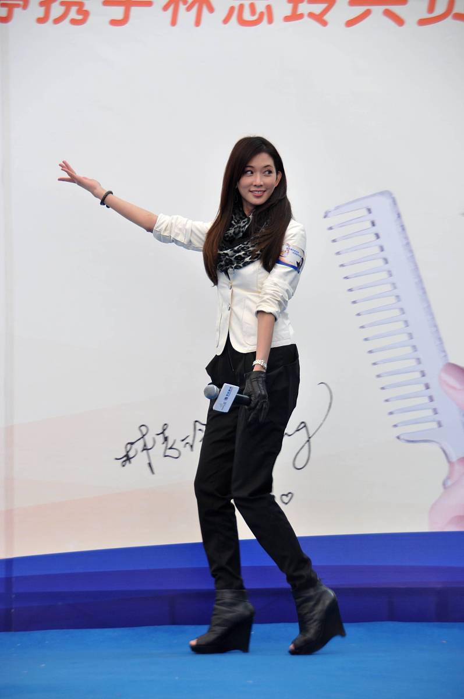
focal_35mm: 138
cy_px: 350
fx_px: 2675
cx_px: 232
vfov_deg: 14.9
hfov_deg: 9.9
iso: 250
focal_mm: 92
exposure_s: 1/100
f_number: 5.6
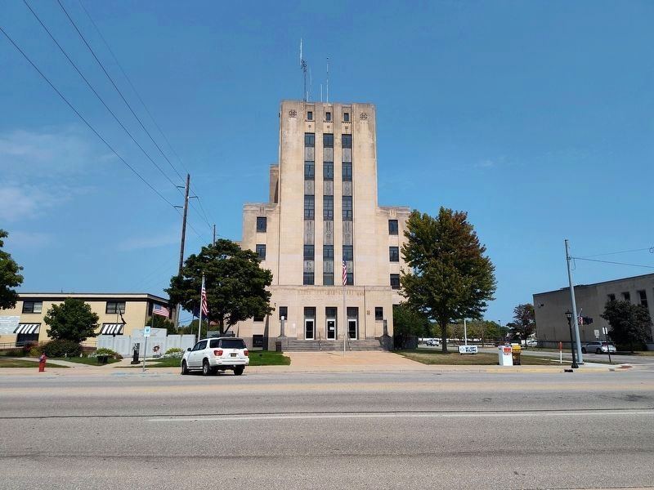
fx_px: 435
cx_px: 327
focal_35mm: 23
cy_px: 245
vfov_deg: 58.9
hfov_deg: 73.9
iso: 100
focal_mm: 5.56
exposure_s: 1/1827
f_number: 1.8
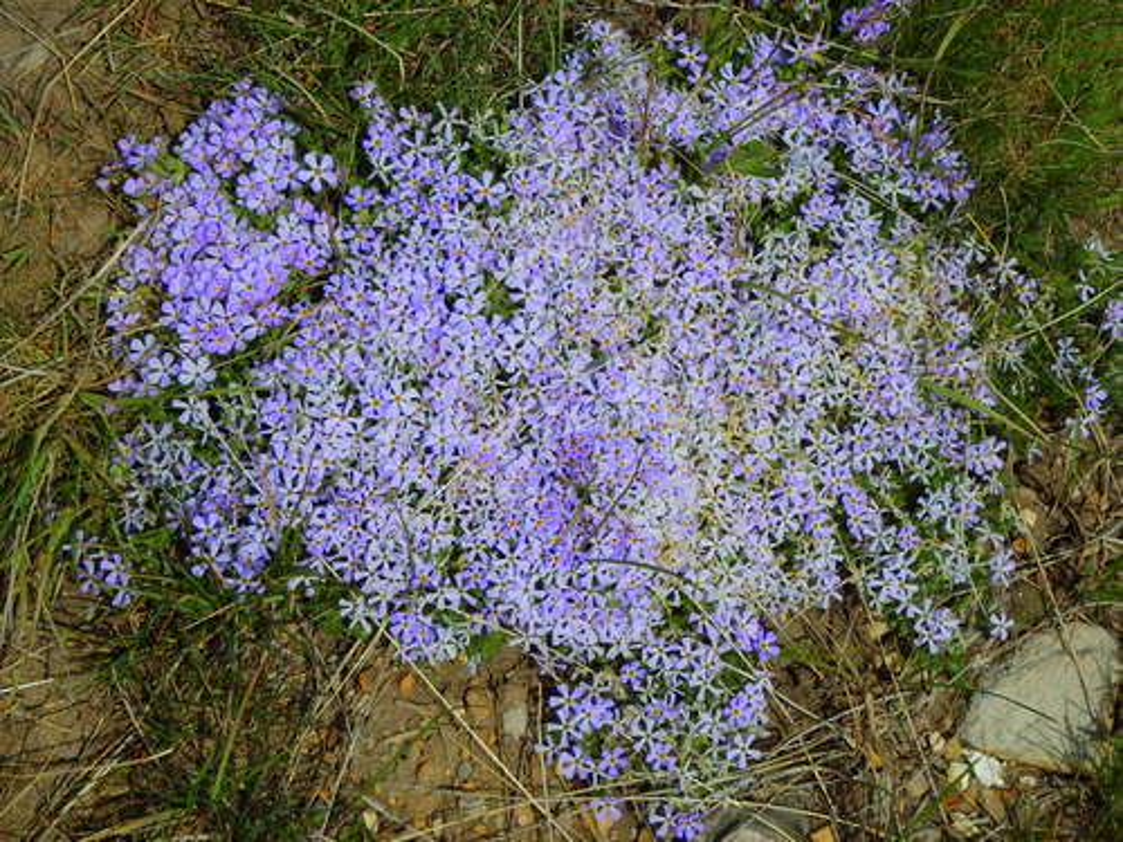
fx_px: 2530
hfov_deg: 25.0
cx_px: 562
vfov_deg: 18.9
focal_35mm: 78
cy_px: 421
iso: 160
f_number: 16
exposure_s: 1/125
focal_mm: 14
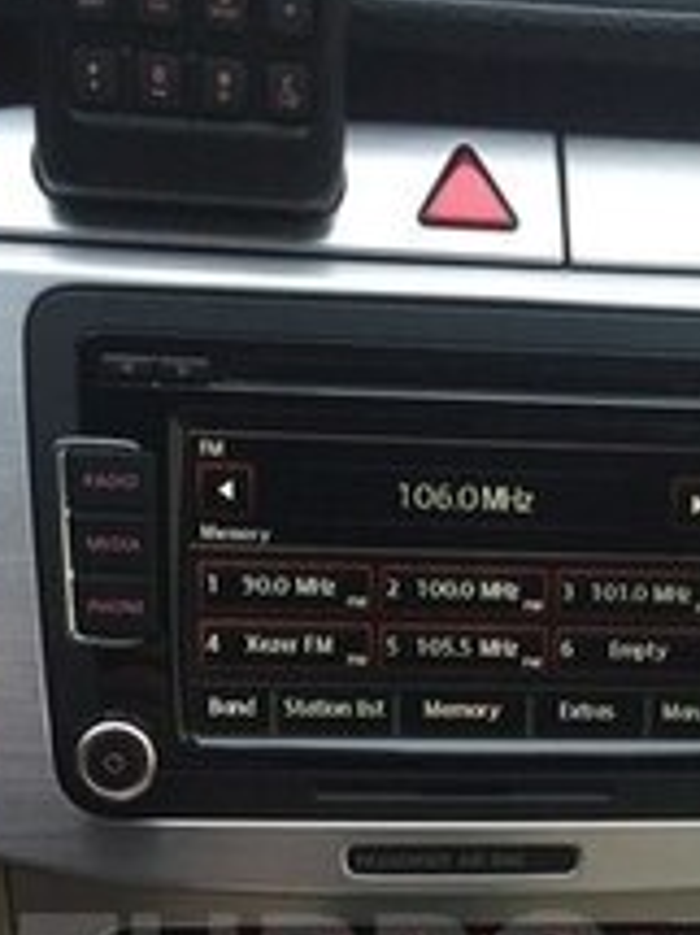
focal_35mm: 67
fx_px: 1808
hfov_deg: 21.8
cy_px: 978
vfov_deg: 27.0
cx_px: 465
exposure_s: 1/33
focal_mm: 4.15
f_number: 2.2
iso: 80
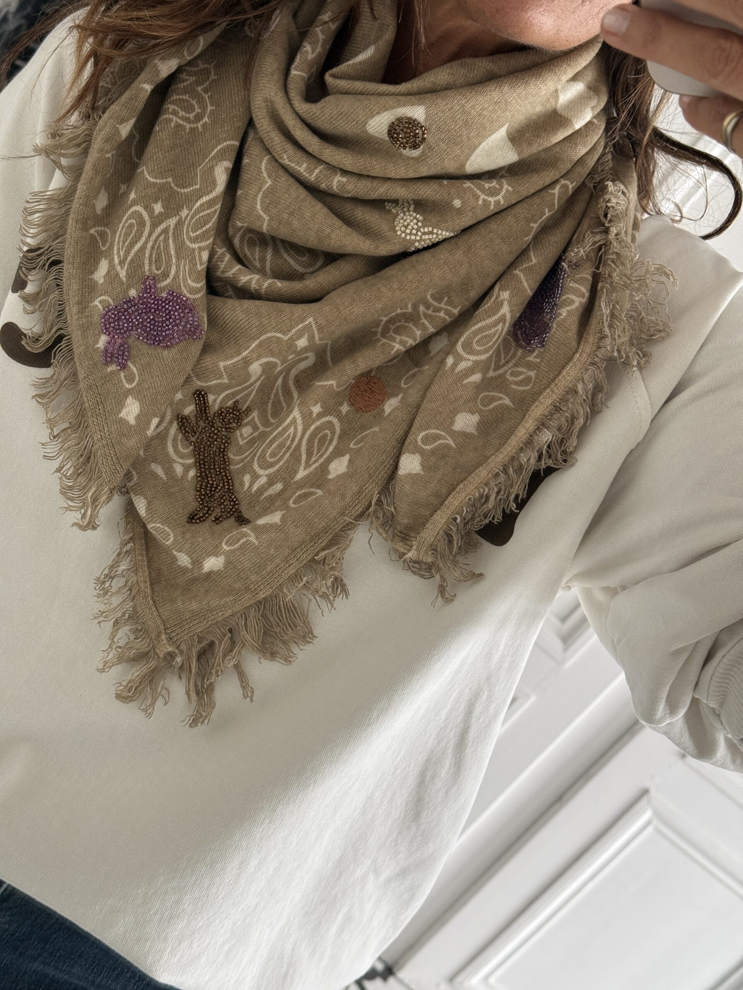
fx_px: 1374
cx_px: 372
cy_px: 495
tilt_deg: -40.7
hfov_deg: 30.3
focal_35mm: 48
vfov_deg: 39.7
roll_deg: -41.9
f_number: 1.78
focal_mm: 6.76
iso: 250
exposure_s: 1/60
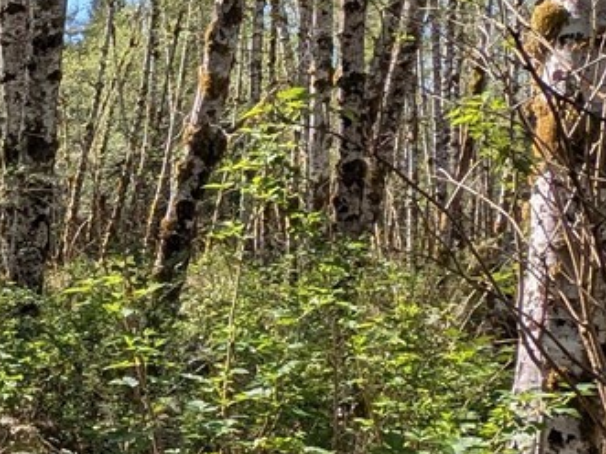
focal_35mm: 58
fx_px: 1015
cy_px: 325
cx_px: -238
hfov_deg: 26.5
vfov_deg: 25.0
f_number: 1.95
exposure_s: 1/706
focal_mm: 2.23
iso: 37
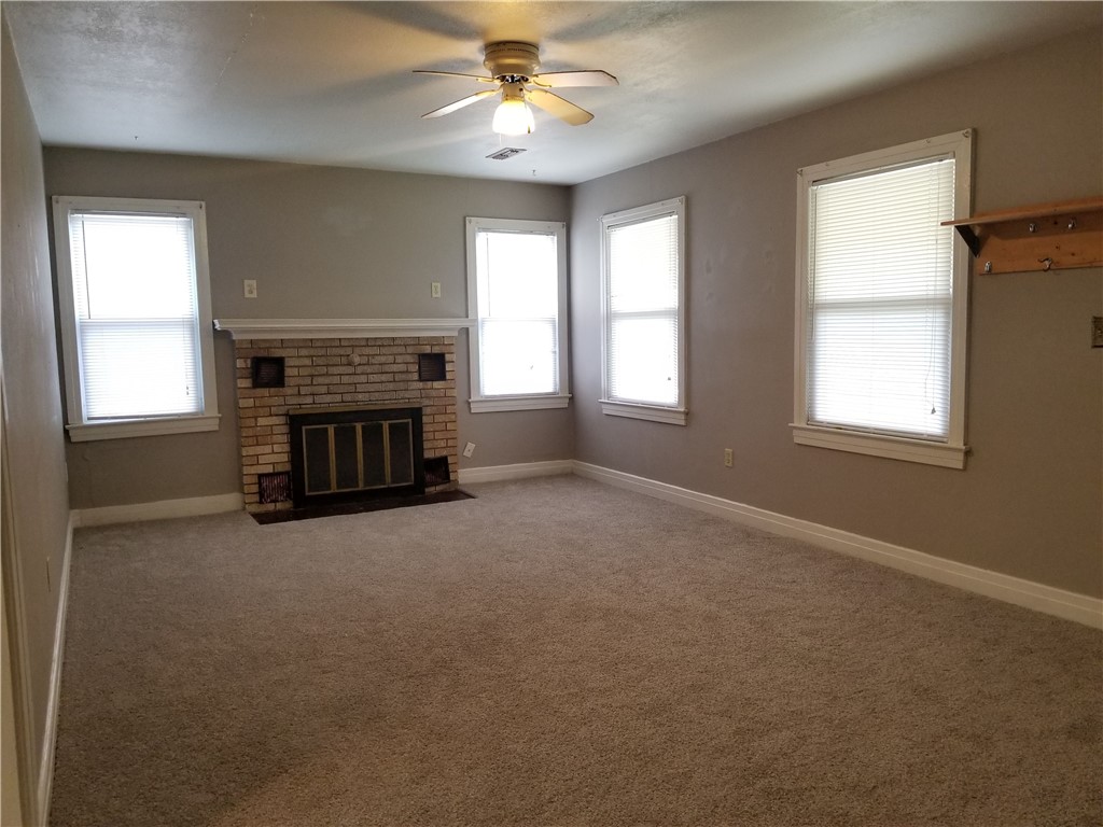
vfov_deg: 53.1
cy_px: 414
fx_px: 828
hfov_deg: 67.3
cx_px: 552
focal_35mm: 26
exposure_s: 1/60
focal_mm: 4.3
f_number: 1.7
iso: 200
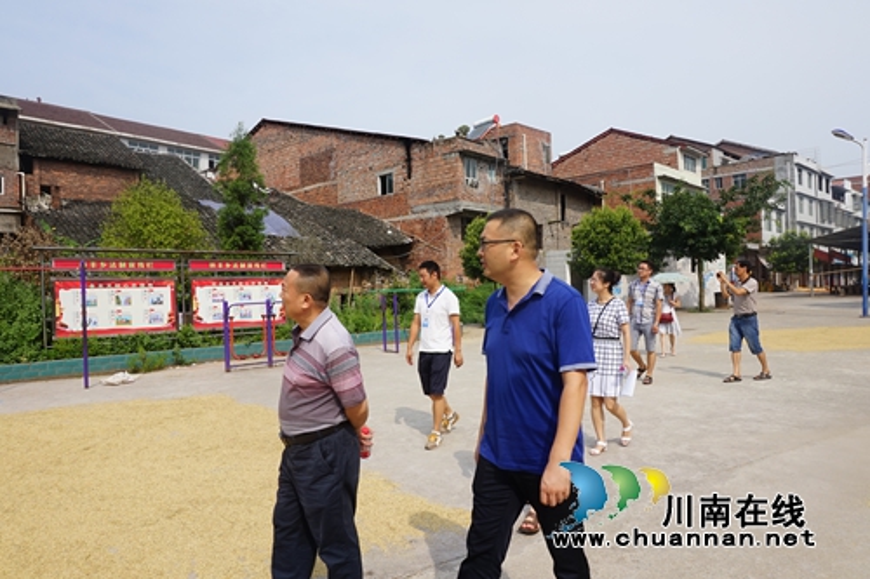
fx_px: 580
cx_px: 435
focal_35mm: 24
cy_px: 290
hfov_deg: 73.8
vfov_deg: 53.1
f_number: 11
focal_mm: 16
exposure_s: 1/125
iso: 100
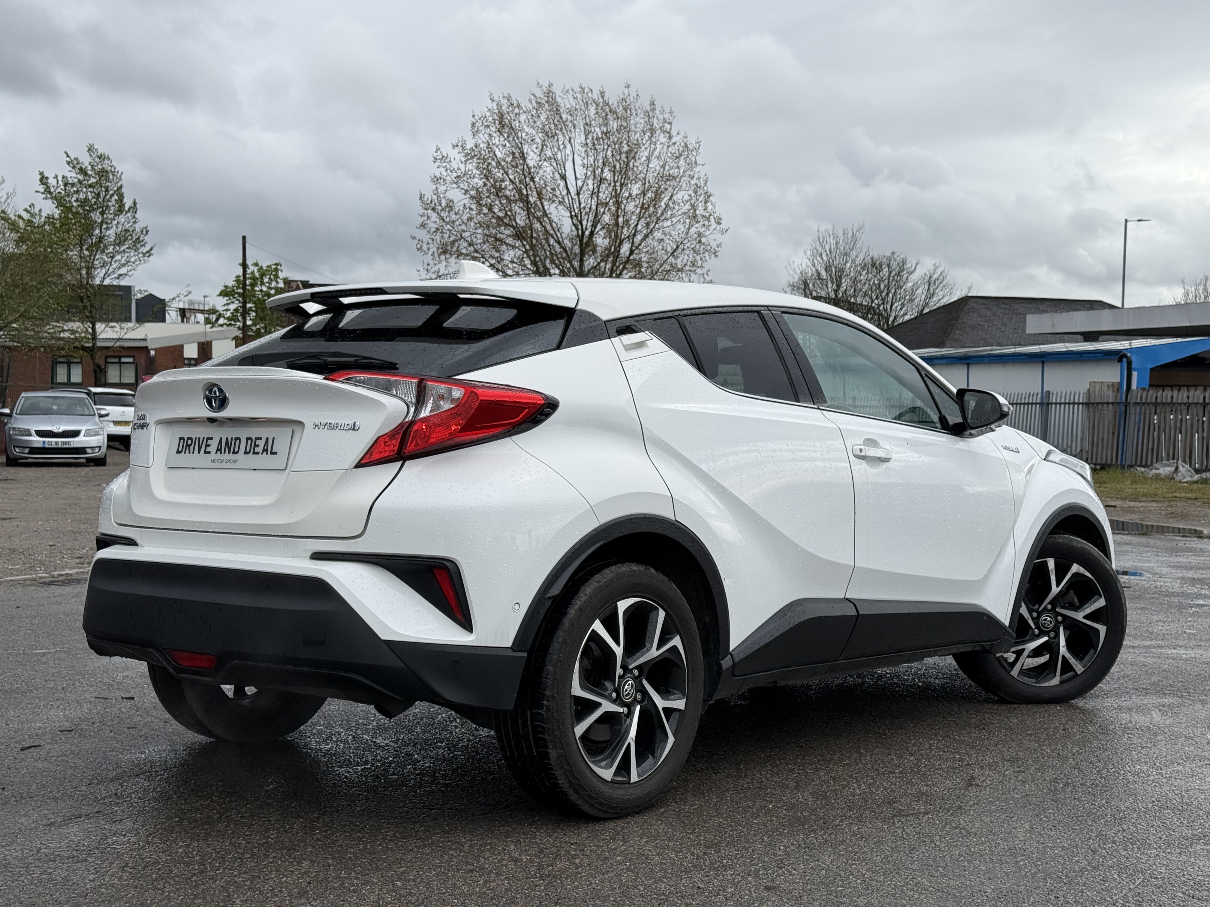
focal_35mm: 48
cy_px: 454
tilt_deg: -1.2
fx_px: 1678
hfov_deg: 39.7
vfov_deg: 30.3
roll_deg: -0.6
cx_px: 605
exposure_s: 1/2762
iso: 64
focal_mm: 6.76
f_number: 1.78
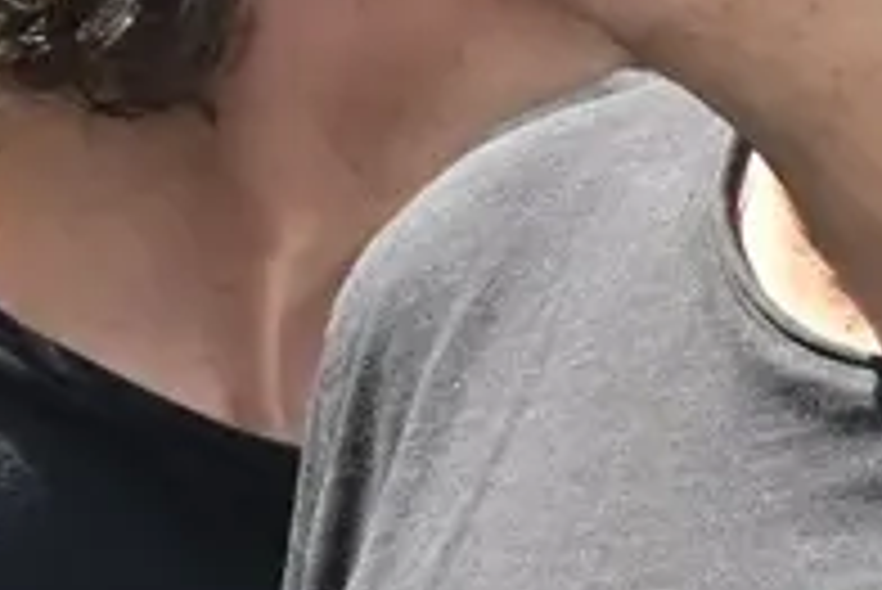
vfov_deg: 3.5
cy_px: -135
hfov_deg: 5.3
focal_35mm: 391
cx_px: 648
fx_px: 9586
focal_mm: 43
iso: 640
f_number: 8
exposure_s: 1/400
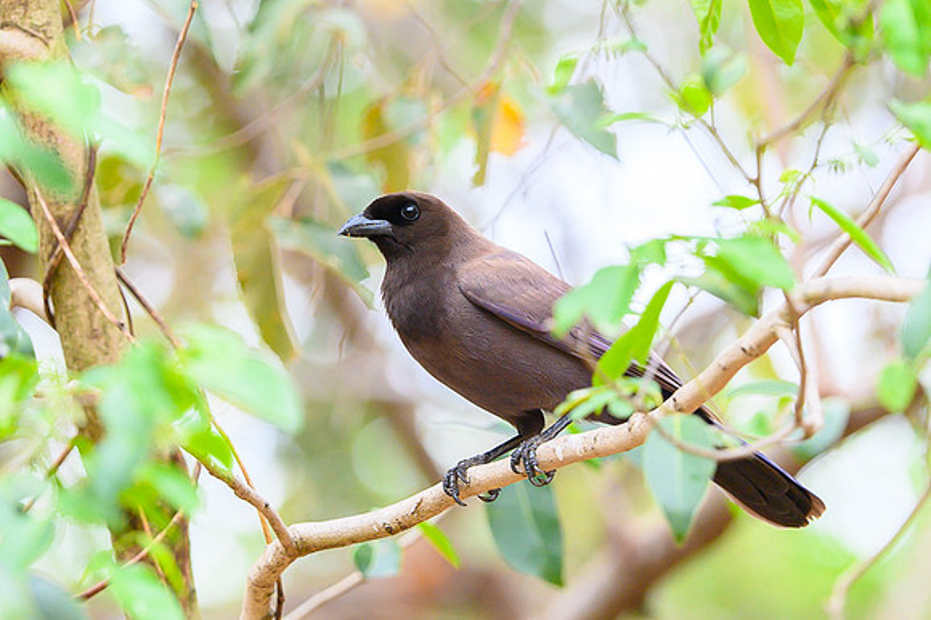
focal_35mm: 356
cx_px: 428
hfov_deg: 5.8
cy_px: 244
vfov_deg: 3.9
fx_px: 9192
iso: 2000
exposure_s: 1/800
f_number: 4
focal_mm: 220
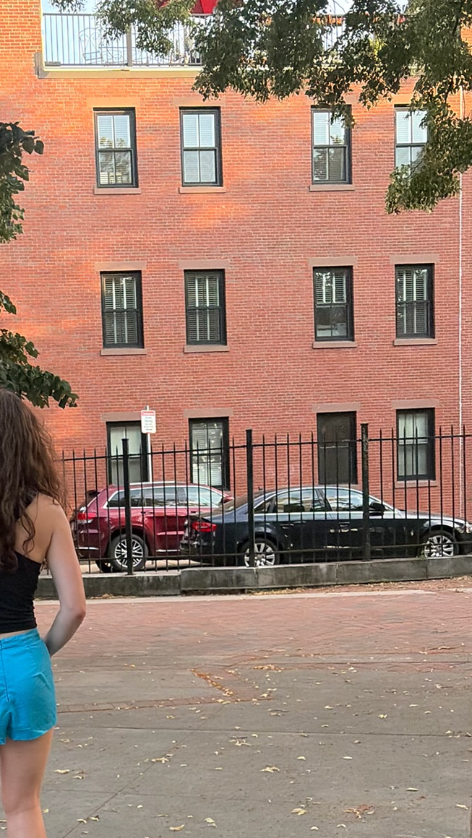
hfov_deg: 23.3
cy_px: 631
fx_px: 1112
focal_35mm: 50
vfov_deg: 40.1
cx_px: 41
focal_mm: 5.96
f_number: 1.6
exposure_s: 1/920
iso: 500
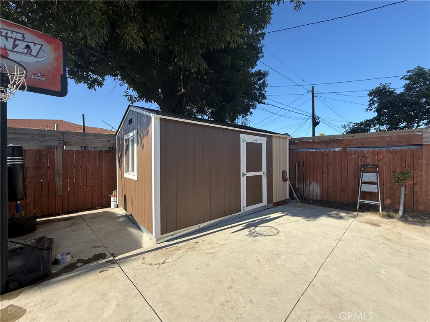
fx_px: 174
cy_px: 161
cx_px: 215
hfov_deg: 102.1
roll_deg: -0.5
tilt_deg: +0.0
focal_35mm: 14
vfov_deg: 85.7
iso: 50
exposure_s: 1/888
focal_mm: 2.22
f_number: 2.2
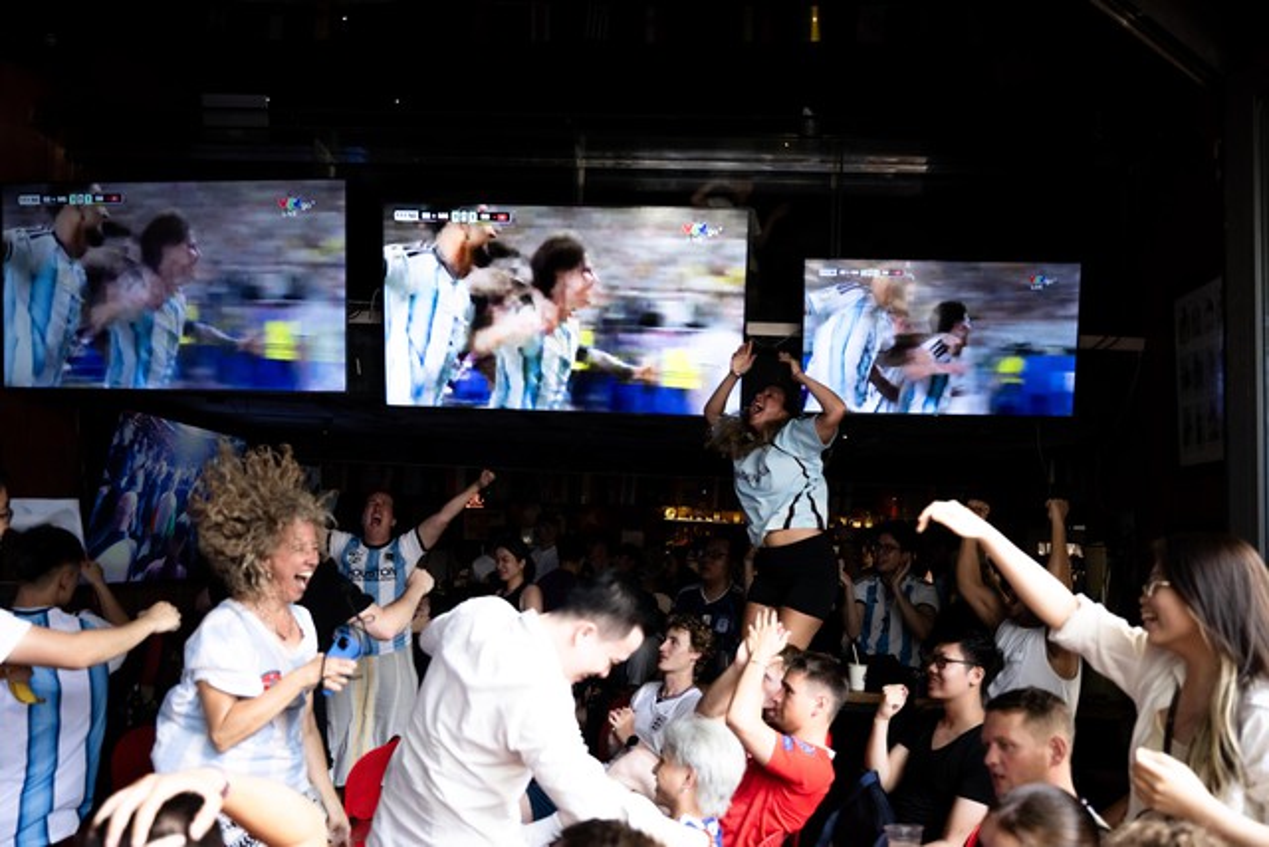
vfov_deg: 43.0
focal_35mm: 30
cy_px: 424
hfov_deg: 61.1
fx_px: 1075
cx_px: 634
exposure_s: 1/500
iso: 2000
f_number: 2.8
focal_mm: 30.5
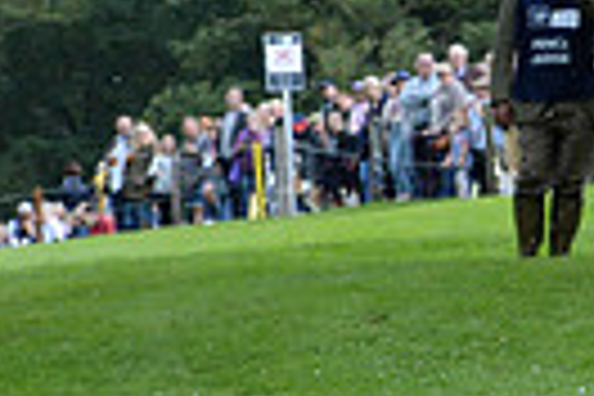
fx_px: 7259
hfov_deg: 4.6
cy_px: 428
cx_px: 1260
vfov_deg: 3.1
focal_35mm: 440
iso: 2000
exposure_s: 1/1000
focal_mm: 100
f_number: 9
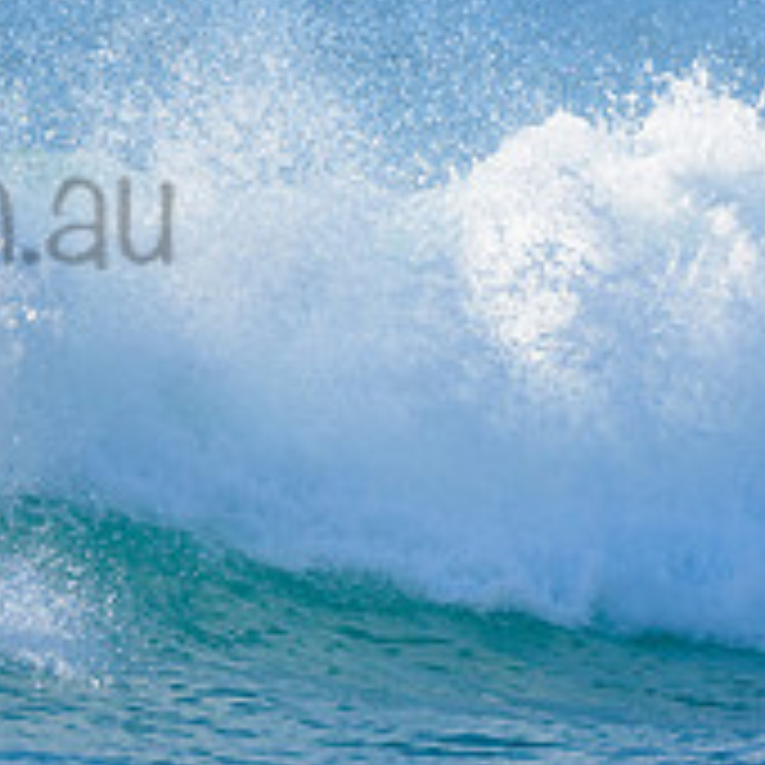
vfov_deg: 1.2
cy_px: 160
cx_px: -302
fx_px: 36379
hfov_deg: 1.2
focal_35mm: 1455
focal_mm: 500
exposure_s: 1/2000
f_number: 5.6
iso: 400
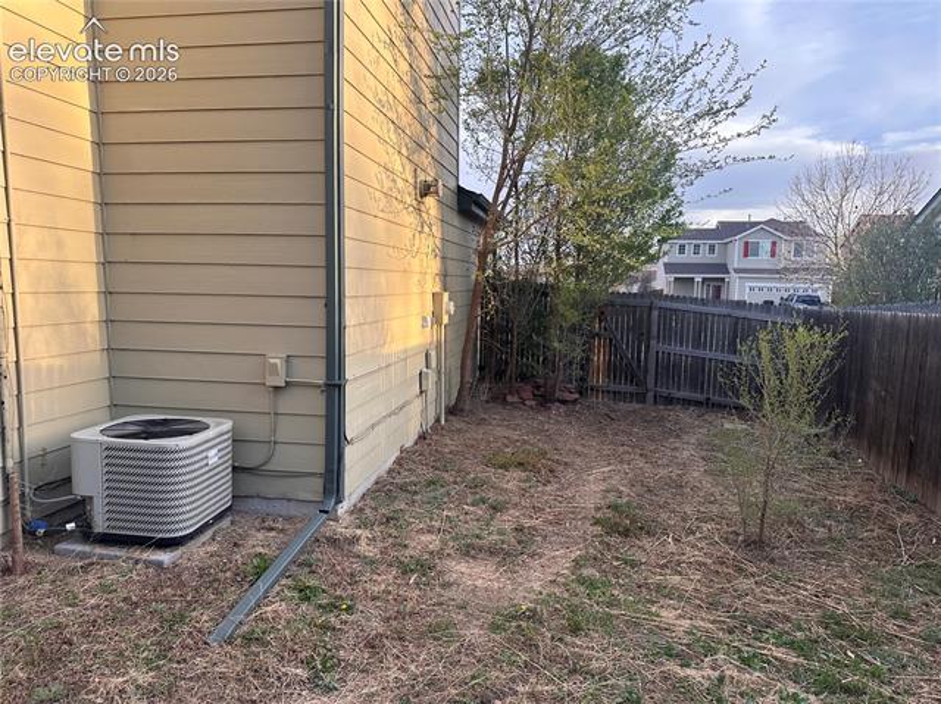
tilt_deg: -6.7
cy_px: 352
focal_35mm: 24
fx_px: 652
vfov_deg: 56.8
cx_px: 470
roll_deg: -2.1
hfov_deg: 71.6
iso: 80
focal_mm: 6.86
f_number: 1.78
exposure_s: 1/366
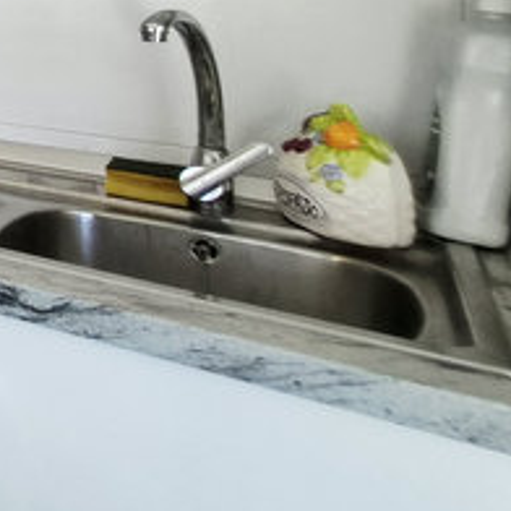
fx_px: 785
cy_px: -31
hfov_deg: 19.5
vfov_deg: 32.4
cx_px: -508
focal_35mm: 47
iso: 200
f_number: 2.2
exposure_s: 1/100
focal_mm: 1.7
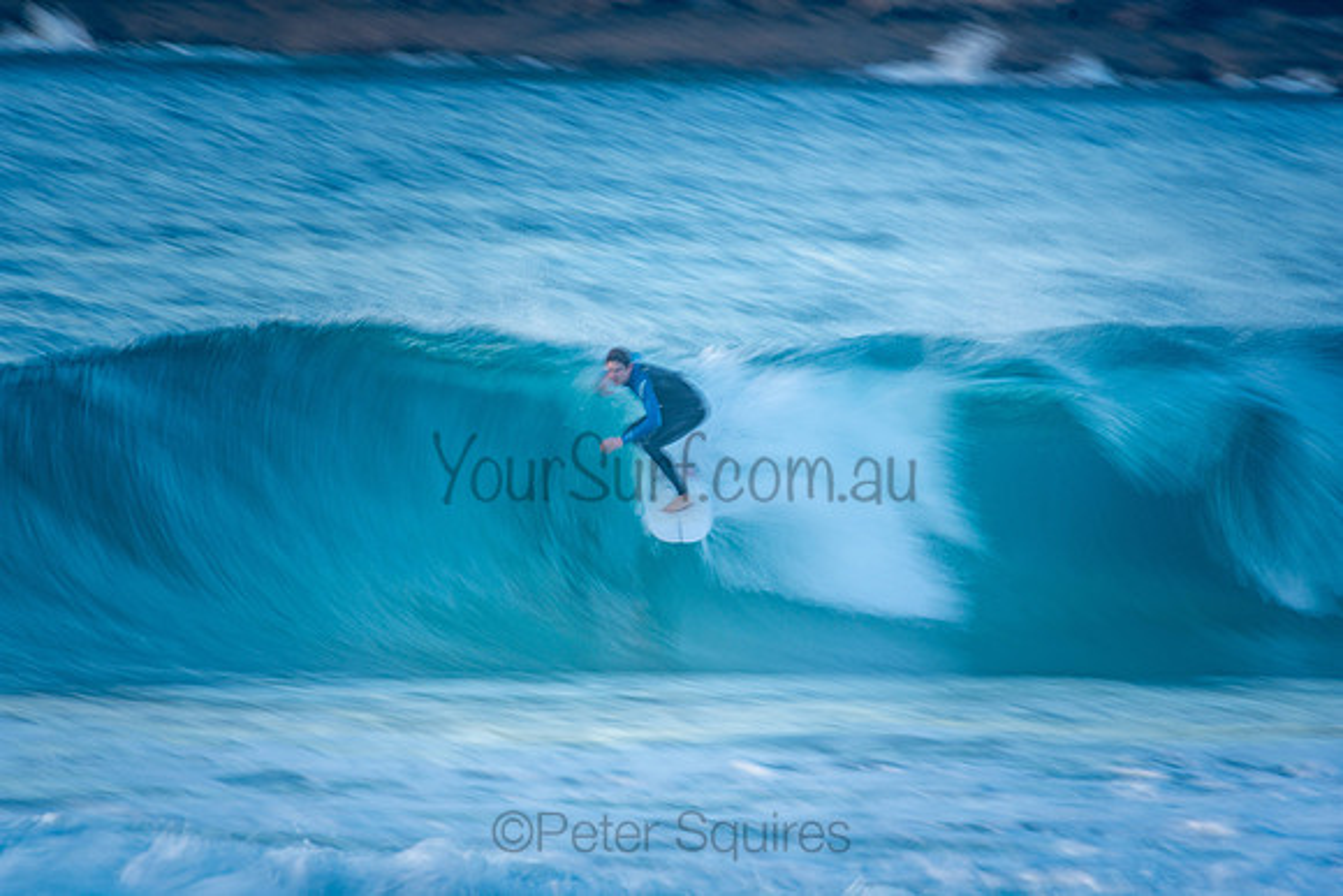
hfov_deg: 2.7
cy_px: 448
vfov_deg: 1.8
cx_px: 672
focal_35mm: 750
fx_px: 27984
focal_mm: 500
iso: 100
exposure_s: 1/10
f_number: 13
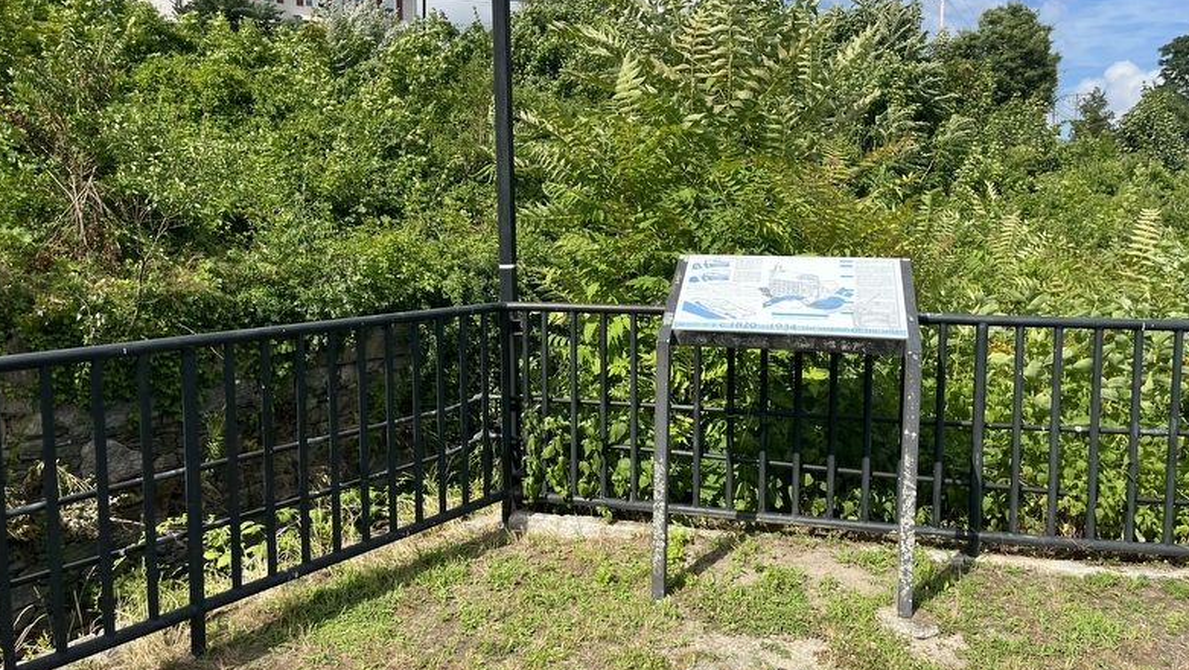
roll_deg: +2.9
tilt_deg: -3.8
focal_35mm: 29
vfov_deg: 40.2
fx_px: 915
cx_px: 591
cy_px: 294
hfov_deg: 66.0
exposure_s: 1/2755
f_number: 1.6
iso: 50
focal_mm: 5.1
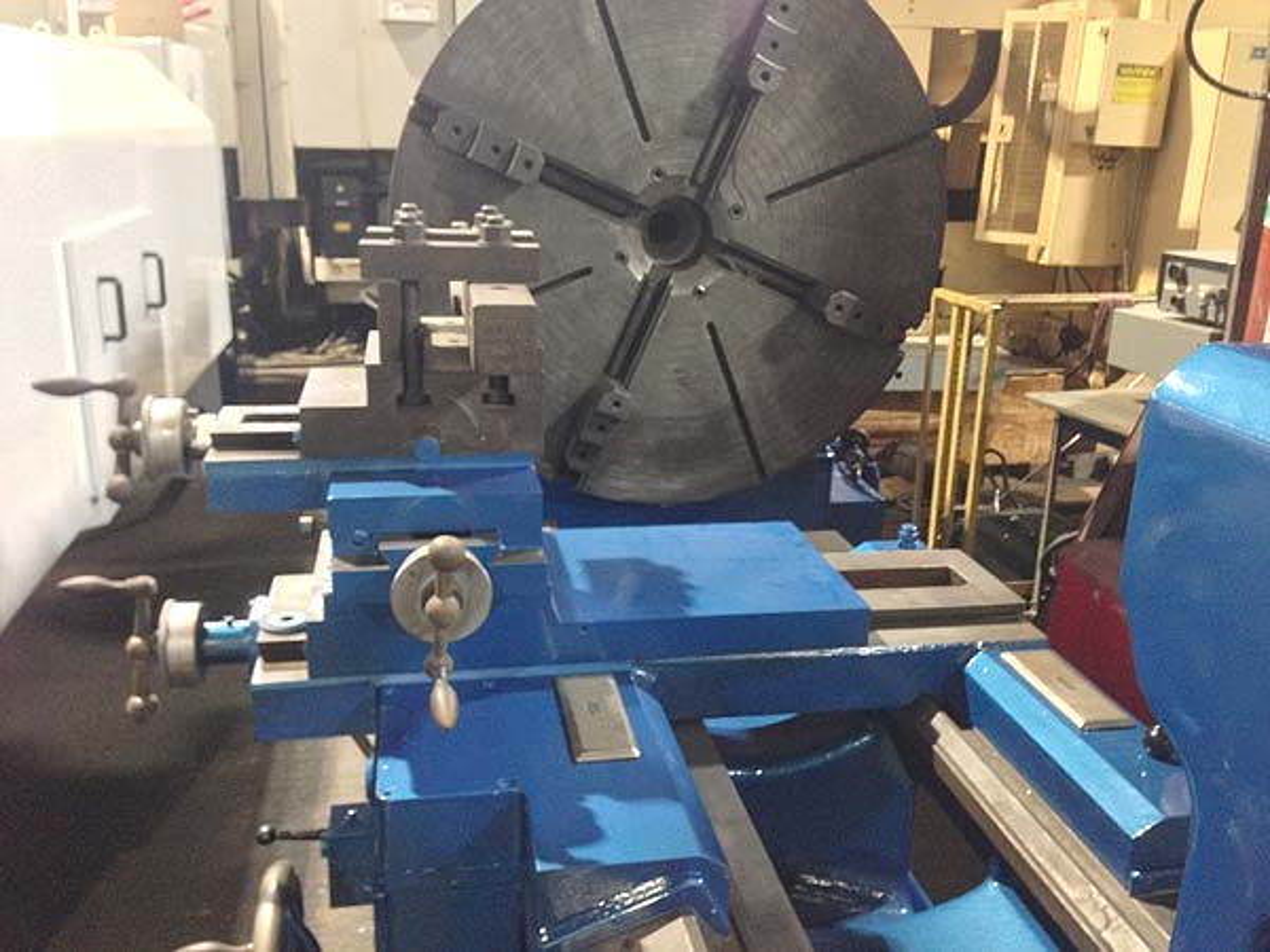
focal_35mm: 33
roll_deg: +0.0
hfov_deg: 55.4
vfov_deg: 42.9
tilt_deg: -15.9
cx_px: 635
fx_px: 1211
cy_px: 476
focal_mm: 4.12
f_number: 2.4
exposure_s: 1/15
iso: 500
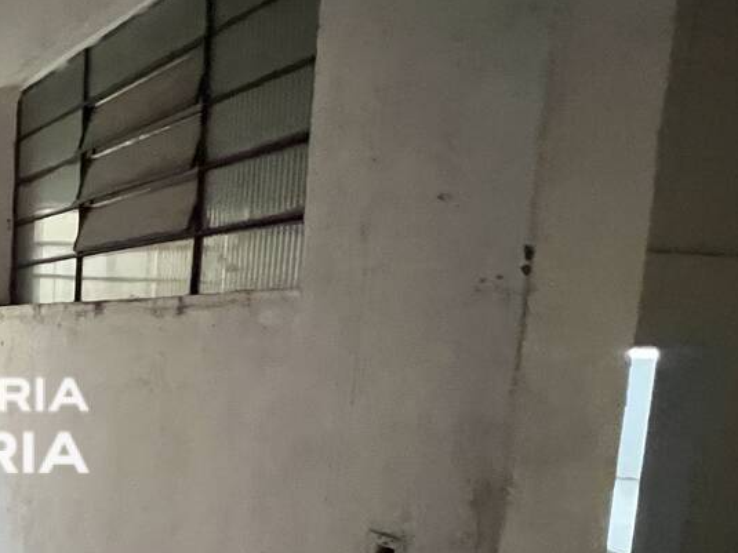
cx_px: -181
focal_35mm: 35
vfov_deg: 39.3
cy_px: 429
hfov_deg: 37.3
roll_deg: -0.5
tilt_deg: -6.0
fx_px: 746
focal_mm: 1.57
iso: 800
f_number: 1.8
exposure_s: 1/60
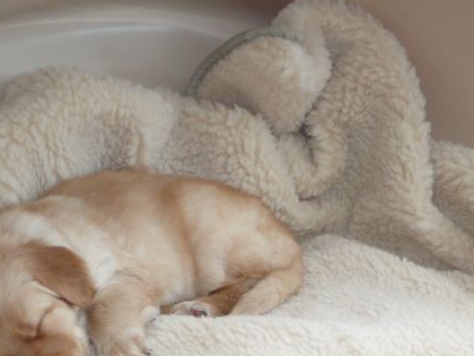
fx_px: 2465
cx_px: 192
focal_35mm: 180
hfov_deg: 11.0
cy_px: 237
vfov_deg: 8.2
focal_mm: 17.6
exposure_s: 1/60
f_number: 3.9
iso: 80
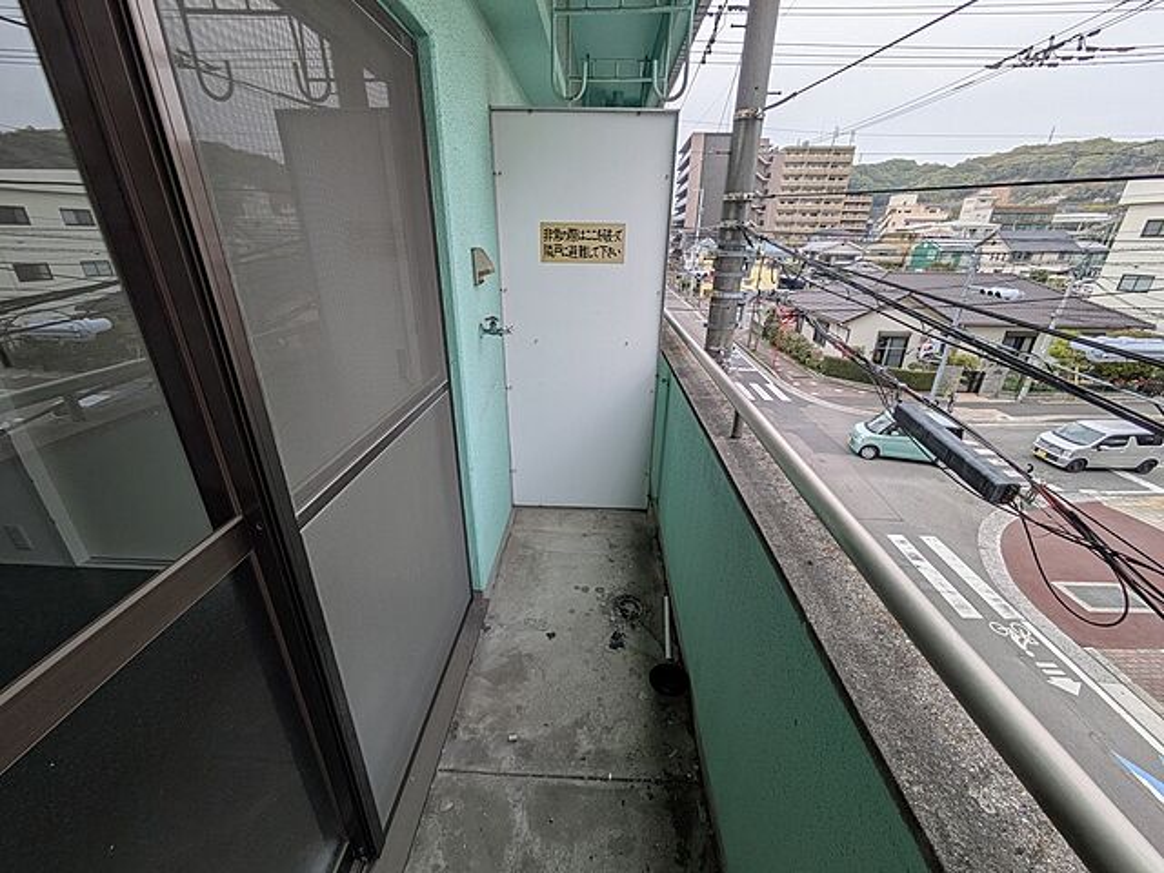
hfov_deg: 102.1
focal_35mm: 14
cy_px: 436
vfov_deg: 85.7
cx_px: 582
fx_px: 471
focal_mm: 1.83
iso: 47
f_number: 2.2
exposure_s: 1/456
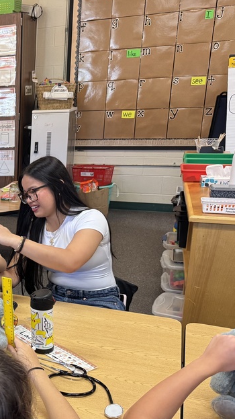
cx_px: -99
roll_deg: +2.9
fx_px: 477
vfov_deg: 47.2
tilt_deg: -18.0
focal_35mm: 43
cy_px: 241
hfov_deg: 23.3
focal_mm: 6.76
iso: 250
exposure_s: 1/60
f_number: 1.78
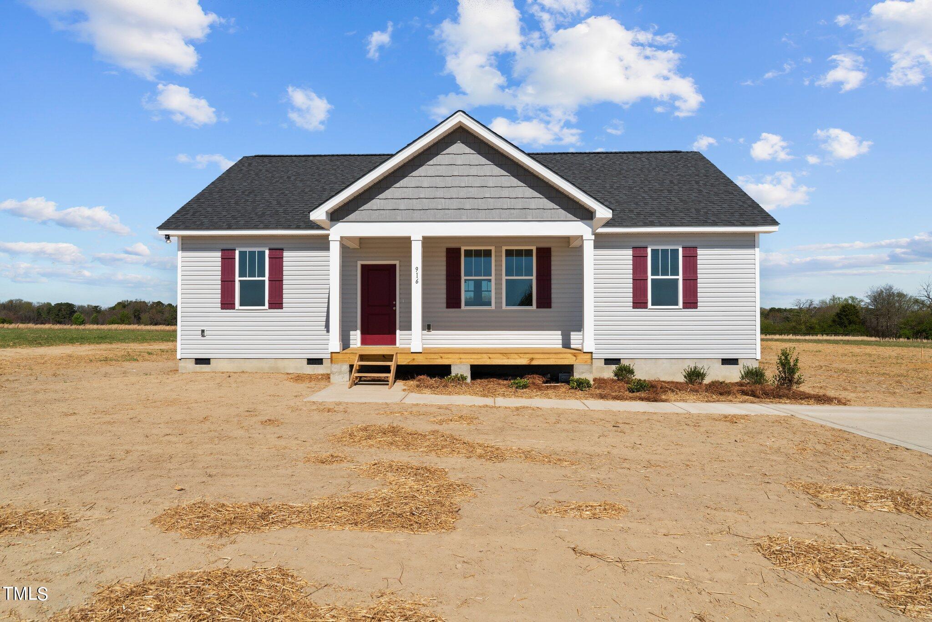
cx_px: 466
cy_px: 311
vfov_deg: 58.4
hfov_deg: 79.9
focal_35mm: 22
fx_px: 557
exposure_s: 1/1000
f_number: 8
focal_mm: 21.5
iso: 400
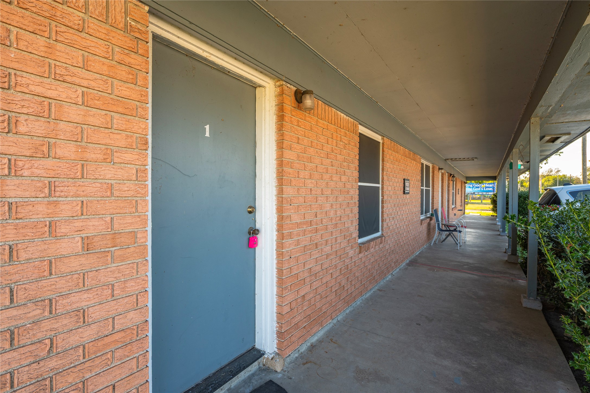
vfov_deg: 70.4
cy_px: 196
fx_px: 278
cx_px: 295
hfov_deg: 93.3
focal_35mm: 17
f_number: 8
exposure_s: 1/80
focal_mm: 17
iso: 125
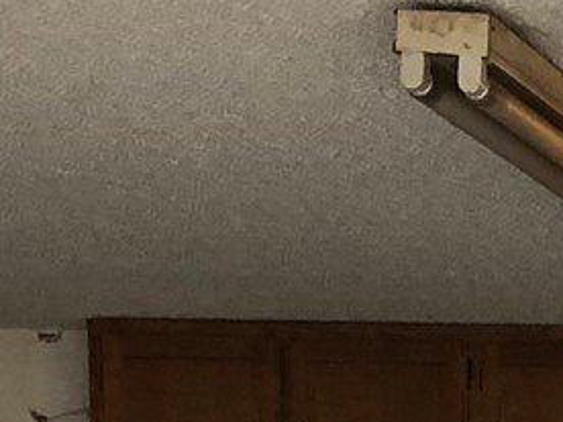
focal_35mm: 208
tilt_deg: -7.0
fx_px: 3383
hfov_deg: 8.9
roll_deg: -0.8
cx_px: 1208
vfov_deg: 6.5
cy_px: 1235
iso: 32
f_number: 1.8
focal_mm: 3.99
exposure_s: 1/30
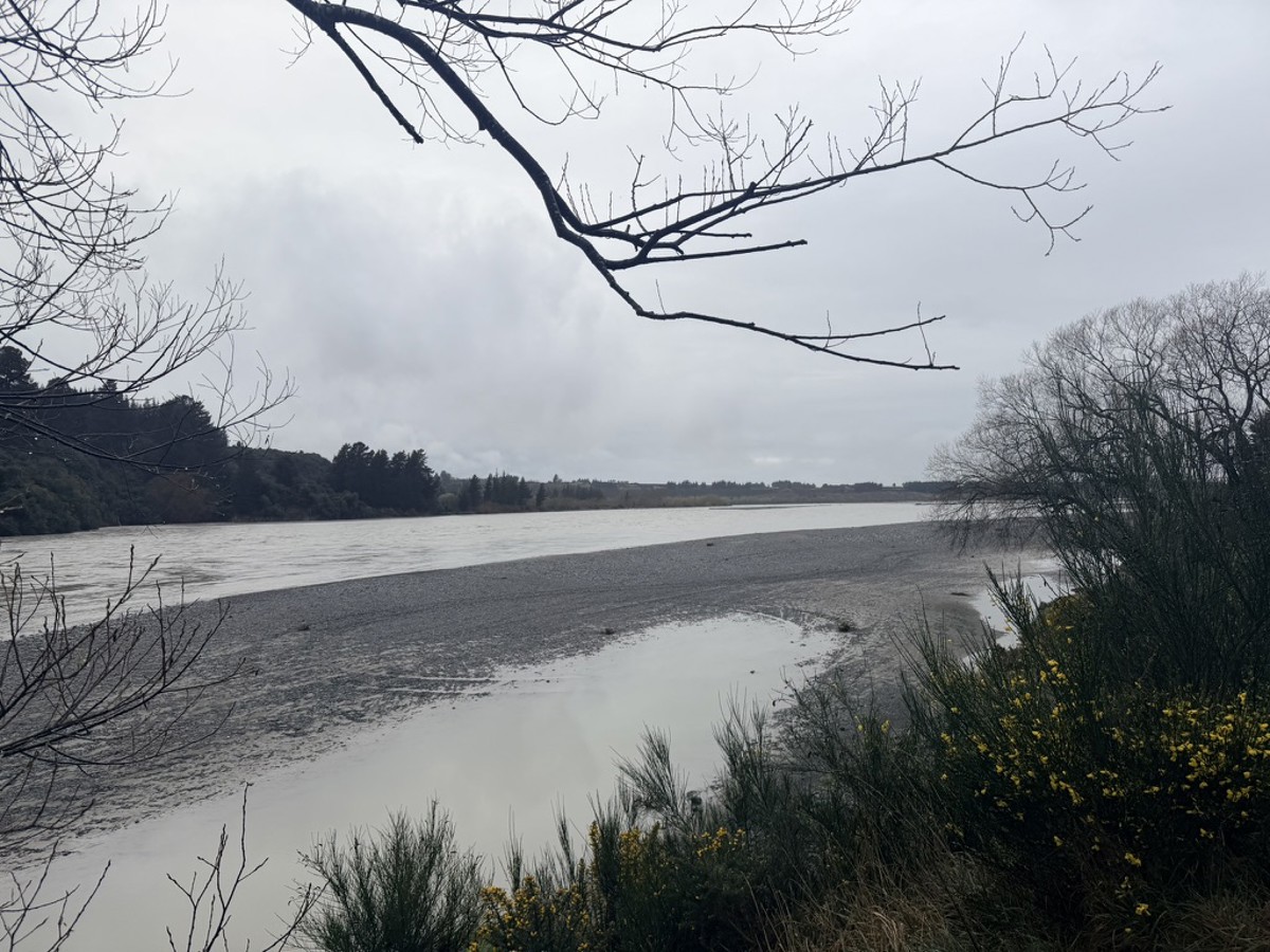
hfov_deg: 71.6
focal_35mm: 24
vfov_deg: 56.8
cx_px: 635
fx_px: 881
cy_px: 476
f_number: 1.78
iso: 80
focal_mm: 6.76
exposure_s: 1/4673
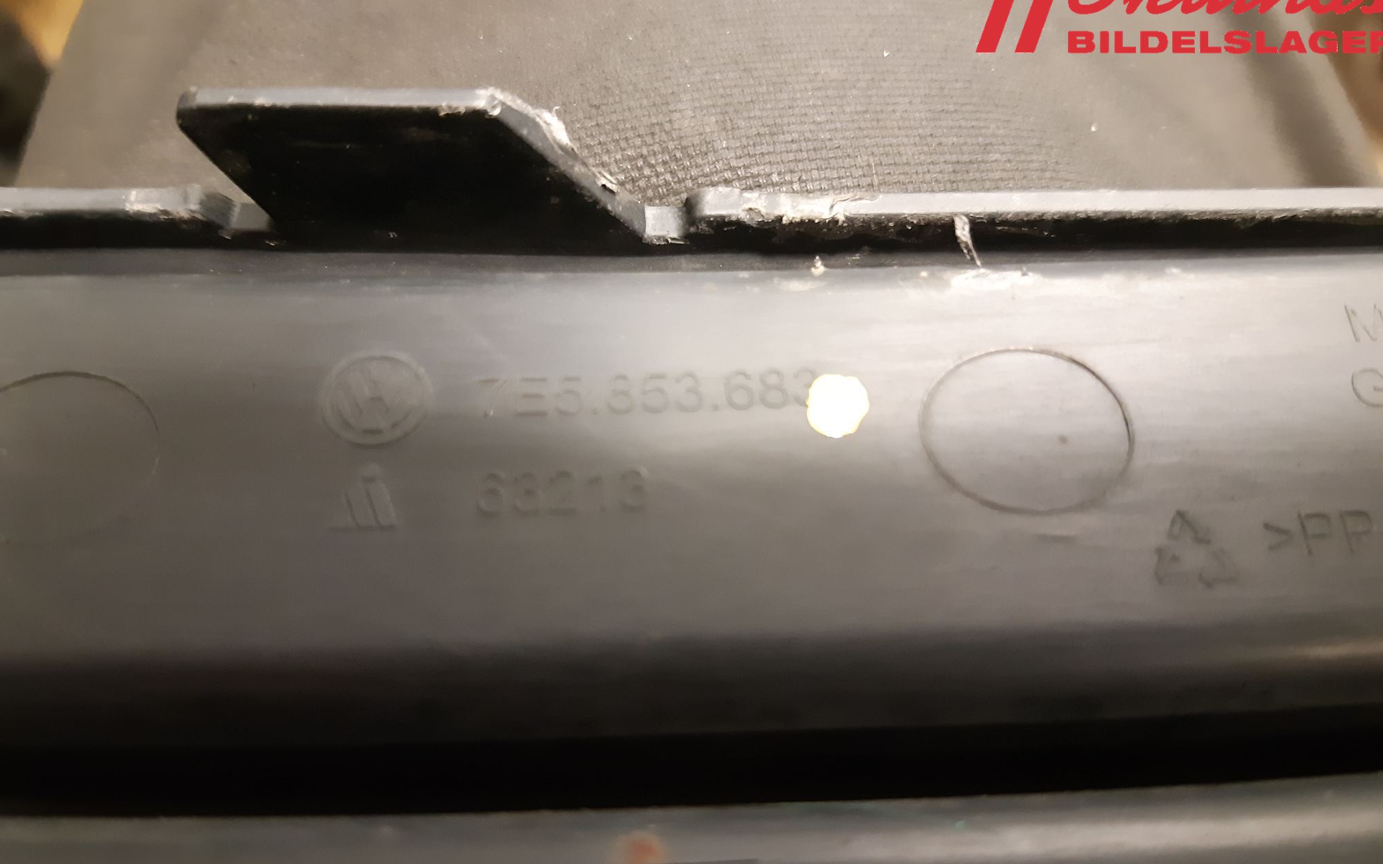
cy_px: 464
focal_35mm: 28
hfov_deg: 66.5
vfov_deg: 44.5
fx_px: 1055
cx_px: 694
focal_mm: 3.93
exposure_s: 1/20
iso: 640
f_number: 1.7
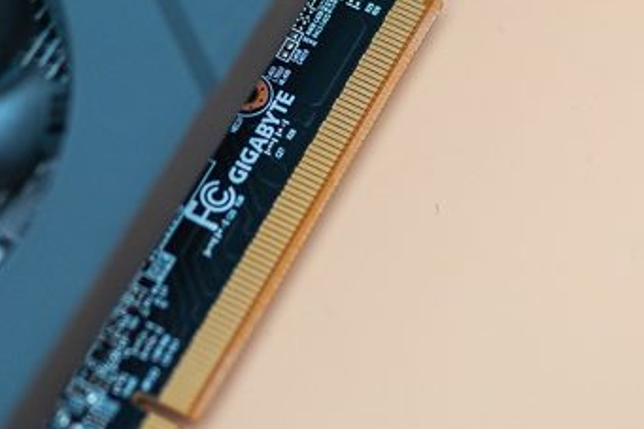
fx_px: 2753
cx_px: 189
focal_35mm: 154
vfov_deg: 8.8
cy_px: -124
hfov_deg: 13.3
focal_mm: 35
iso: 640
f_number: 2.5
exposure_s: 1/160
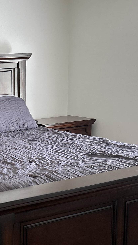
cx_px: -39
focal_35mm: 59
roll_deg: +1.6
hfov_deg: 19.0
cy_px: 144
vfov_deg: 35.4
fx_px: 384
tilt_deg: -11.3
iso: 100
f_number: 1.5
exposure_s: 1/121
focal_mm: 5.7
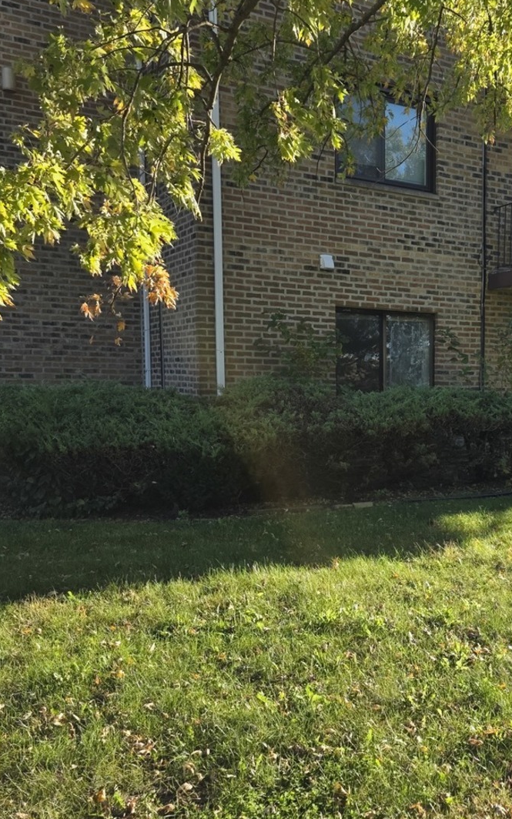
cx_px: 490
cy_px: 406
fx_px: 737
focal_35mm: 33
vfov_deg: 58.1
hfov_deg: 35.3
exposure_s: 1/1437
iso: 80
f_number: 1.7
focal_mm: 6.3
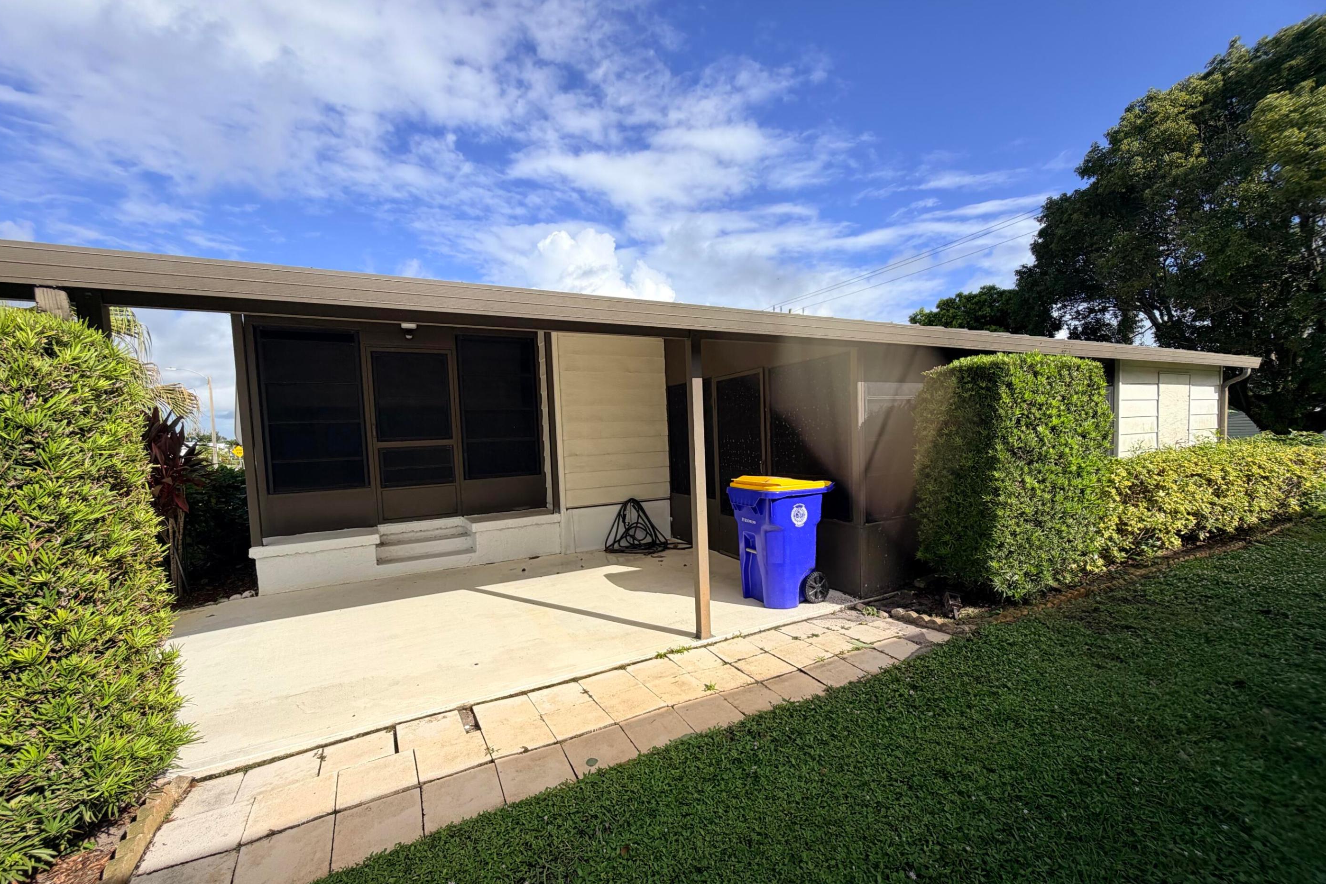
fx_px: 552
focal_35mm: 15
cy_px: 474
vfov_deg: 77.2
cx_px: 662
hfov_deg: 100.4
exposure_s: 1/1033
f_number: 2.2
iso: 20
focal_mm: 2.22
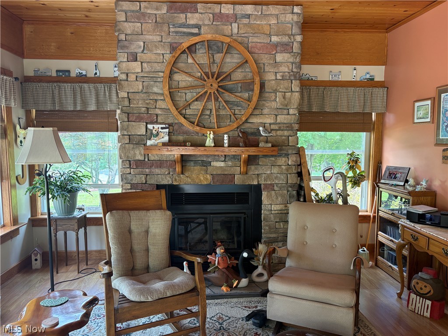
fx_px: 336
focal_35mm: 26
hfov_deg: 67.3
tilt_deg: -4.4
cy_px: 168
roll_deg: +0.4
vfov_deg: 53.1
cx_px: 224
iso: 125
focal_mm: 5.96
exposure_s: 1/78
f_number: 1.6
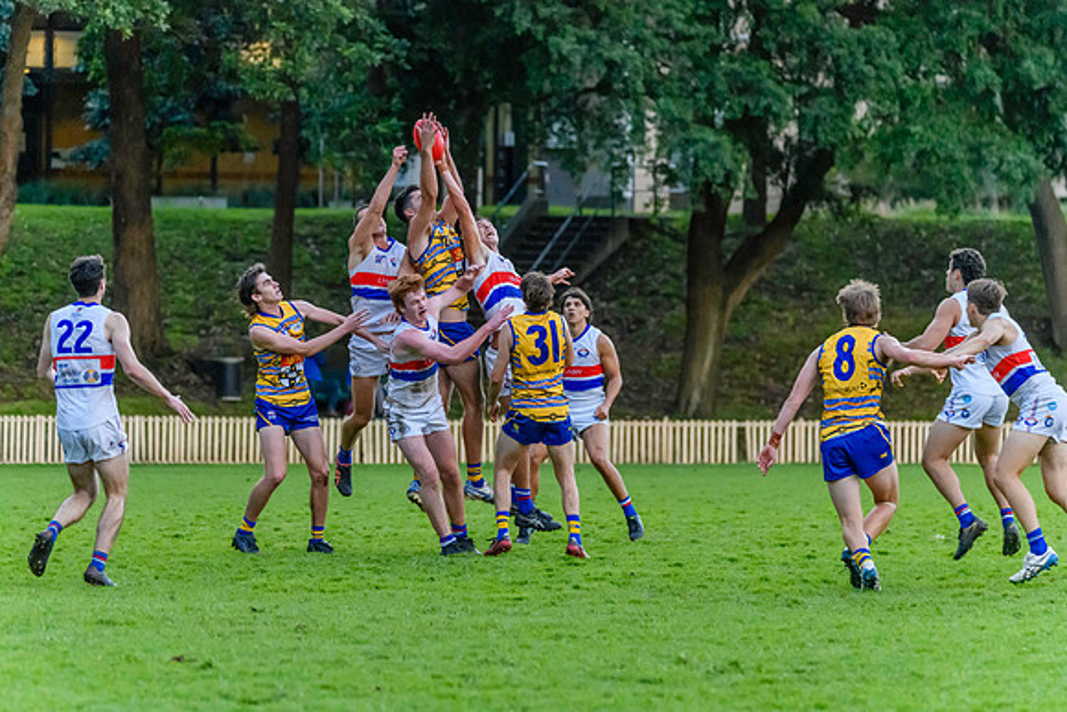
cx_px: 510
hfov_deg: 7.8
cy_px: 347
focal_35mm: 265
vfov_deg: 5.2
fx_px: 7859
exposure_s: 1/1600
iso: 10000
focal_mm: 250
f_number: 5.6
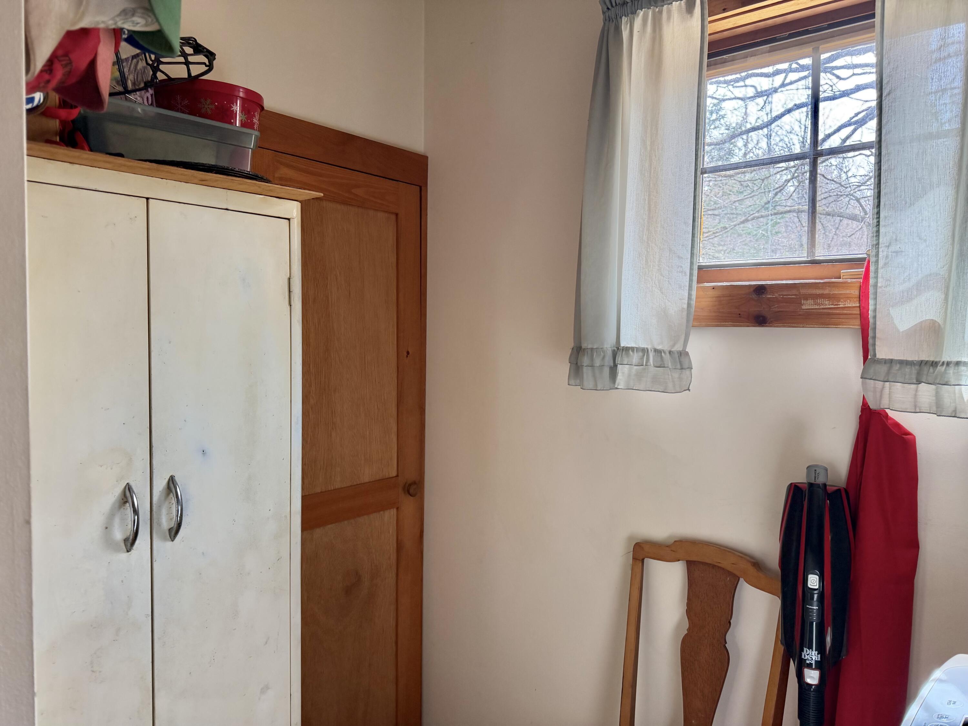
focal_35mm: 24
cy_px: 363
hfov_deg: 71.6
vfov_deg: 56.8
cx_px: 484
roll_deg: +0.5
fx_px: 671
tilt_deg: -1.8
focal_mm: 6.76
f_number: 1.78
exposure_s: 1/81
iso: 200
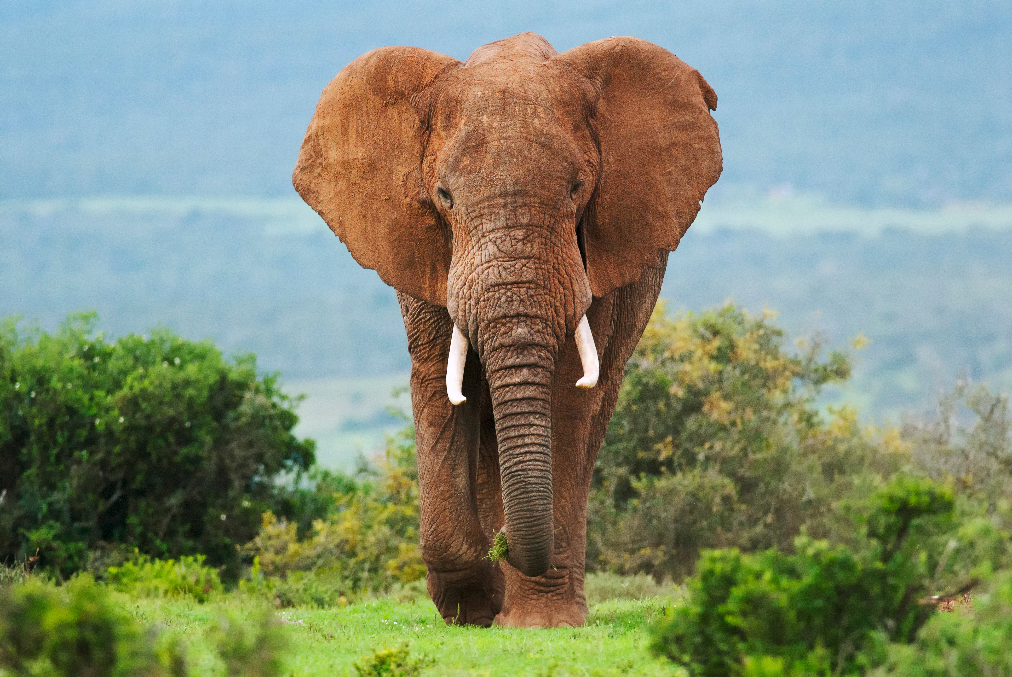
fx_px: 17731
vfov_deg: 2.2
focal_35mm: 630
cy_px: 338
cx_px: 506
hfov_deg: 3.3
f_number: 5.6
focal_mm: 420
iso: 400
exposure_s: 1/250
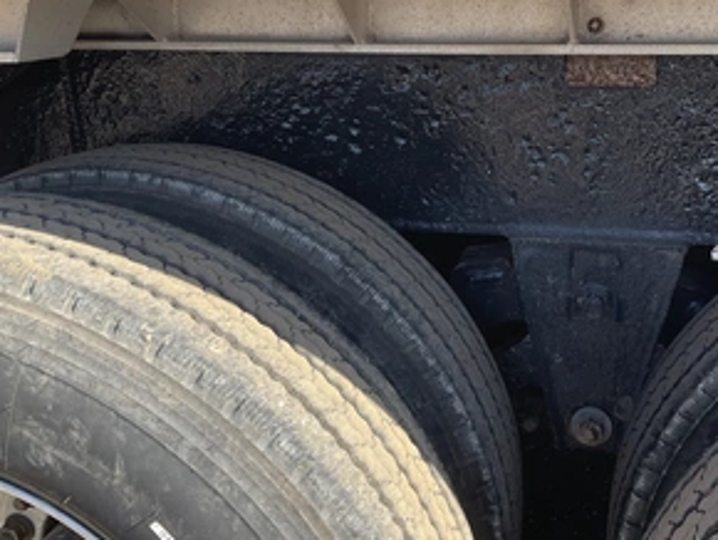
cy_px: 238
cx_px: 456
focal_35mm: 40
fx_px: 830
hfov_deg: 46.3
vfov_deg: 36.0
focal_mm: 3
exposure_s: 1/329
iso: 25
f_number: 1.8
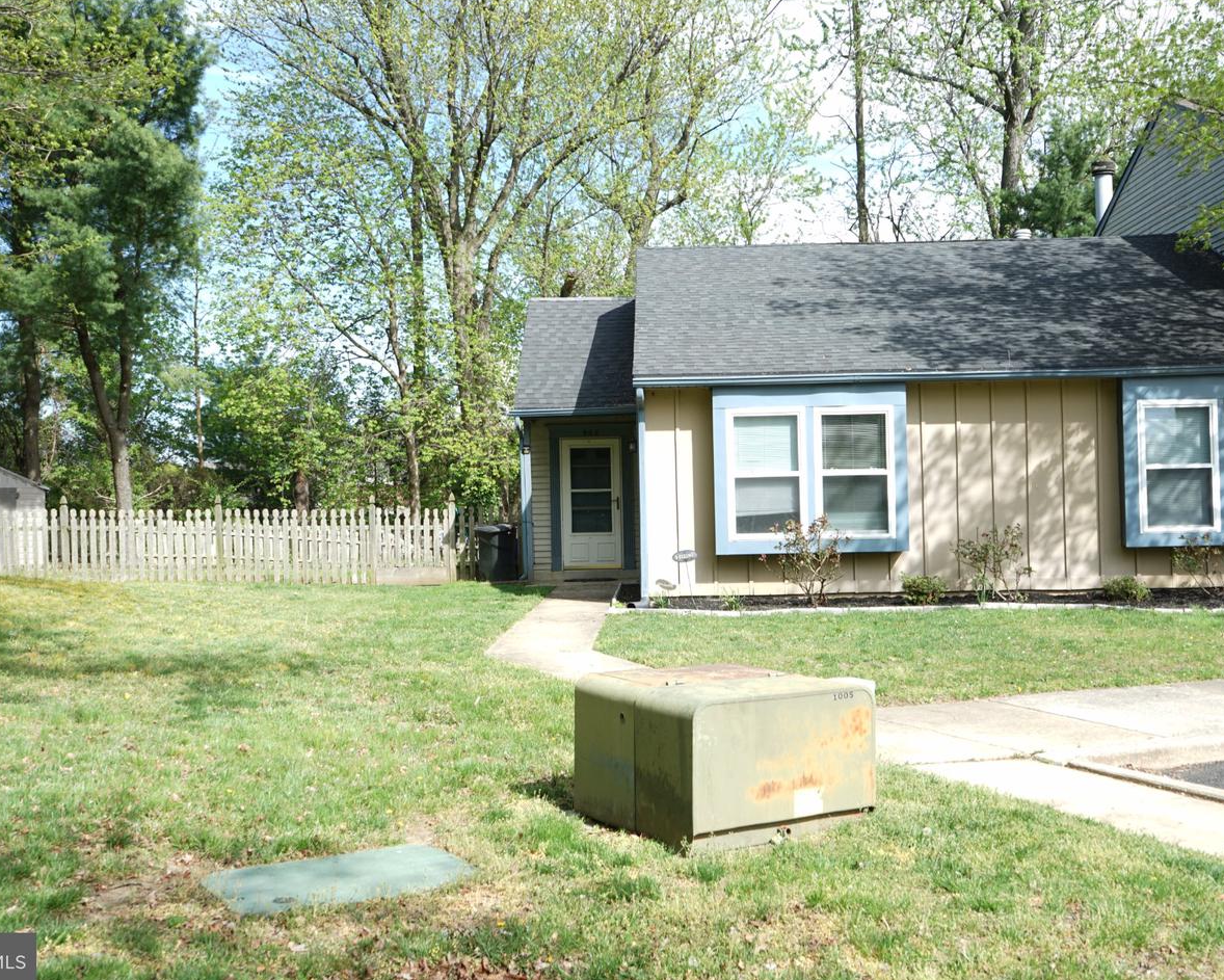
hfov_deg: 46.8
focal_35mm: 39
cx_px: 622
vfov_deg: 38.2
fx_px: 1413
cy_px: 487
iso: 50
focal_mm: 34
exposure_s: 1/30
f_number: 10
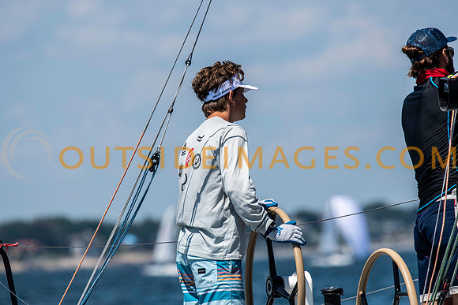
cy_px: 152
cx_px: 229
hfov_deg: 4.6
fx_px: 5726
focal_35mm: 450
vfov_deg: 3.1
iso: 320
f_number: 5.6
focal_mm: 300
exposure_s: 1/3200
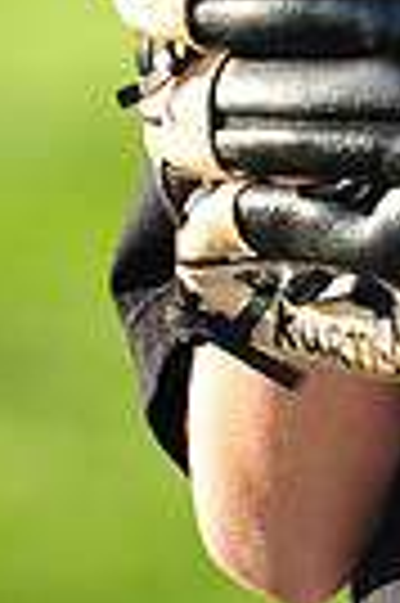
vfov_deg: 2.9
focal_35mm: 714
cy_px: -698
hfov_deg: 1.9
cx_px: 701
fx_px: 11930
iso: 200
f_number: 4.5
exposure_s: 1/400
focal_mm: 165
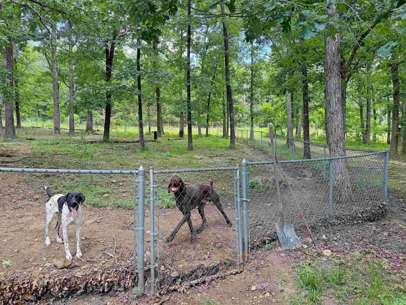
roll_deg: +1.5
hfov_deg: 71.6
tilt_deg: -2.9
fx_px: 281
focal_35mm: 24
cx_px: 203
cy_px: 152
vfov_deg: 56.8
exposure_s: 1/210
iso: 125
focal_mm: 6.76
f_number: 1.78
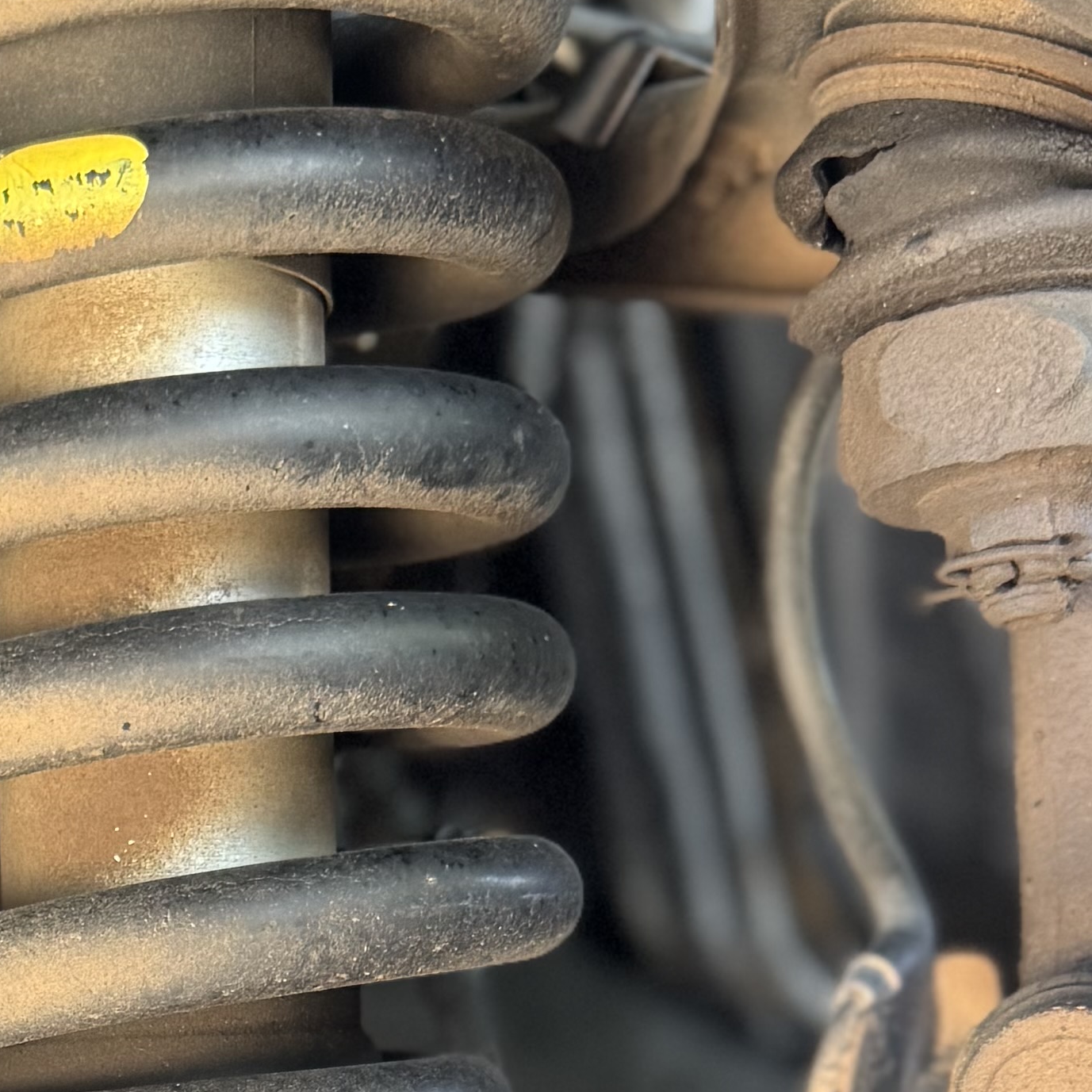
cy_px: 1354
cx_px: 40
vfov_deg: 18.6
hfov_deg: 19.2
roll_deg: -5.4
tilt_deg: -5.3
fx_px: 3141
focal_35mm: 88
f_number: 1.78
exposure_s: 1/96
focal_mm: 6.76
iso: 200
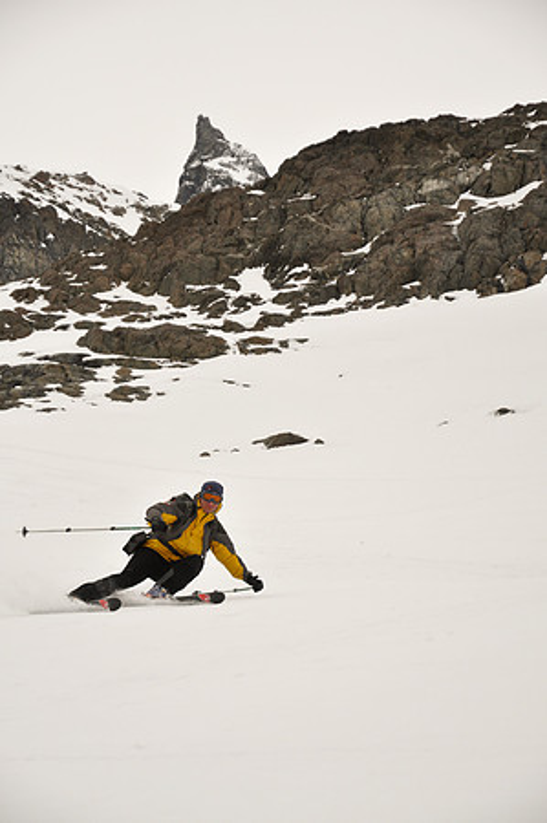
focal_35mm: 93
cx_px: 274
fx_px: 2124
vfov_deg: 21.9
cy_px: 412
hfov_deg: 14.7
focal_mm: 62
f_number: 5.3
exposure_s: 1/1000
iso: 320
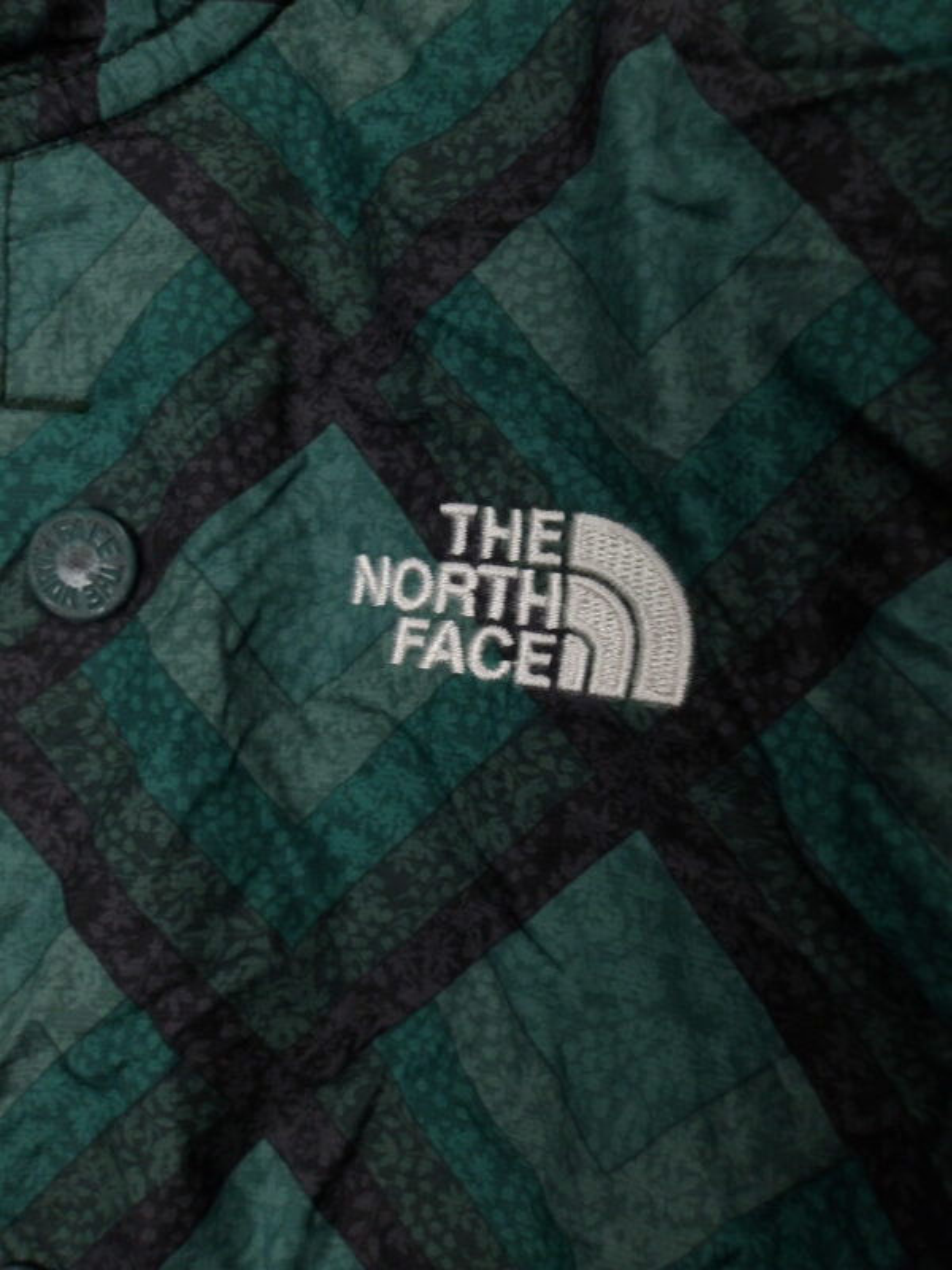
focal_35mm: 27
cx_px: 476
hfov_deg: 51.4
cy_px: 635
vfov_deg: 65.3
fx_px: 990
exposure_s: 1/60
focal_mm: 4.9
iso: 301
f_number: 3
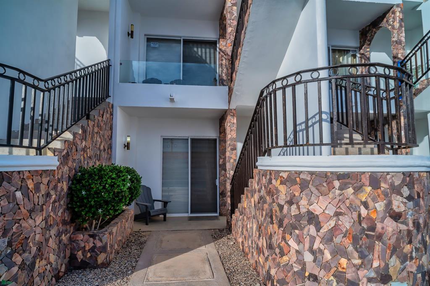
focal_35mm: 20
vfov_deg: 61.9
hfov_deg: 84.0
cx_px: 215
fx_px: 239
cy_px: 143
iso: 50
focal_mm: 20
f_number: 6.3
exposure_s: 1/320
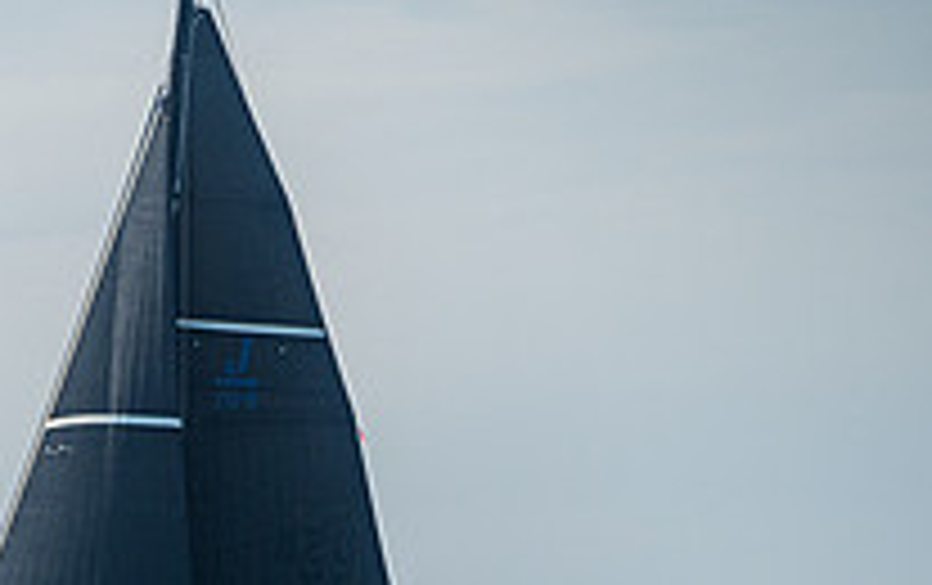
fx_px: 19152
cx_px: -221
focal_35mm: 753
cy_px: 848
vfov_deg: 1.7
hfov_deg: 2.8
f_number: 7.1
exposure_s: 1/2000
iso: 400
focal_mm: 260
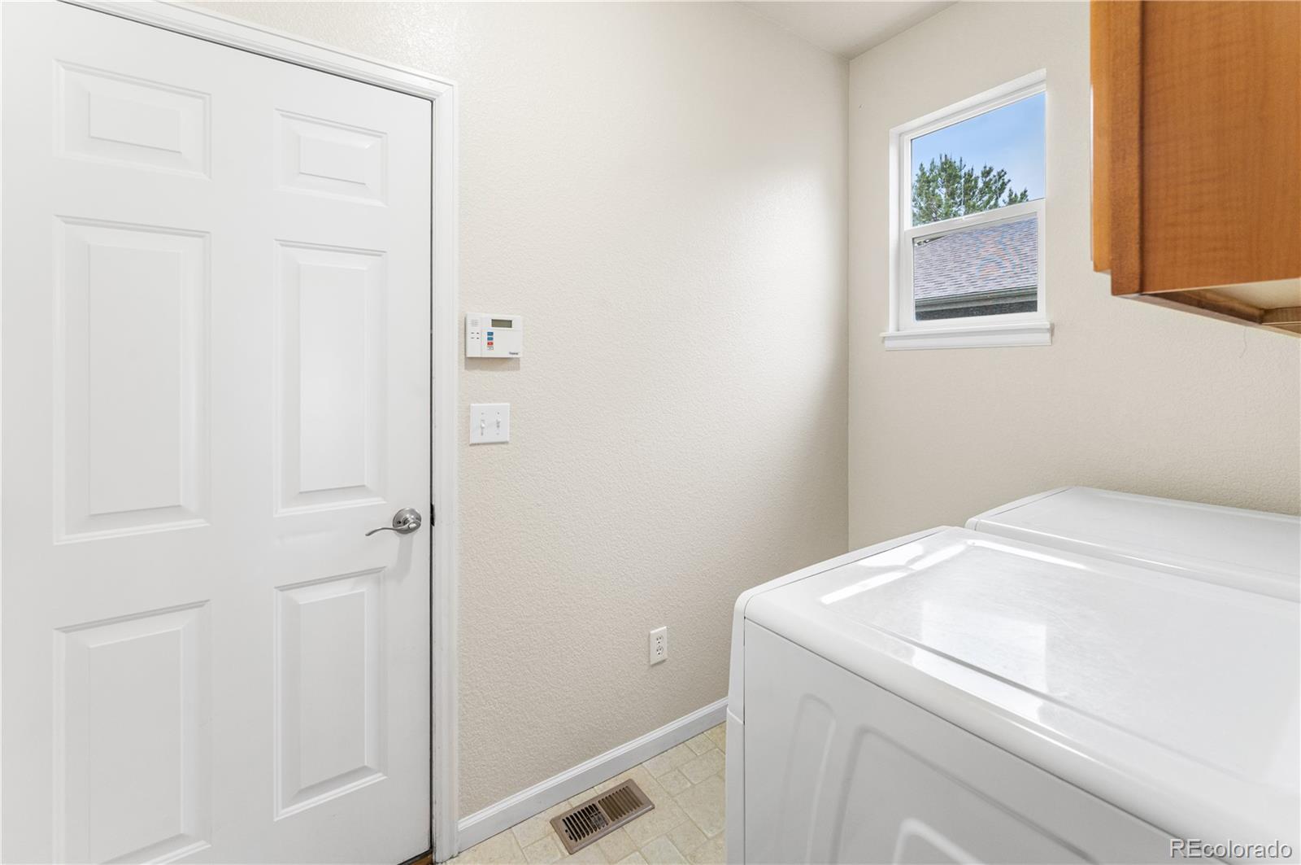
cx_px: 650
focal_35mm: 14
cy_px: 432
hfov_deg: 104.3
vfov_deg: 81.1
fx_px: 505
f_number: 8
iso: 800
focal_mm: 14
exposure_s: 1/2
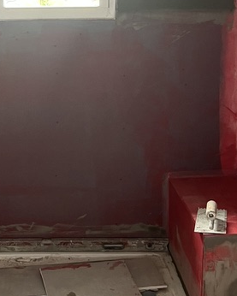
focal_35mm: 75
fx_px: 657
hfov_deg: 20.3
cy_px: 102
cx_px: 56
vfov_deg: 25.3
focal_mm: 5.7
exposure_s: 1/63
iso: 125
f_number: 1.5
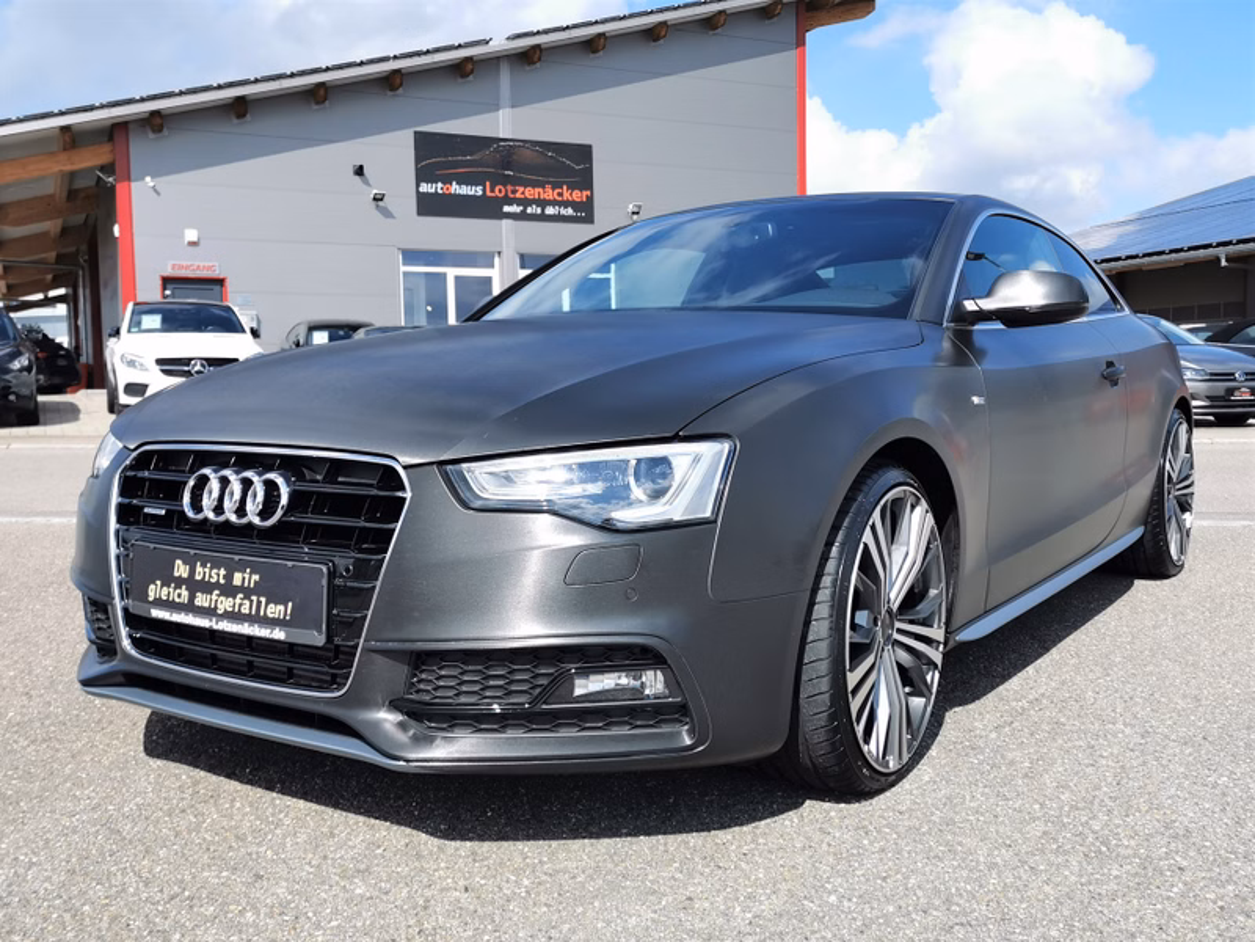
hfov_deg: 55.4
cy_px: 471
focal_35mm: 33
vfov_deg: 42.9
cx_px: 628
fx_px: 1196
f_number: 1.8
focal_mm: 5.58
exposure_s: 1/2404
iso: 50
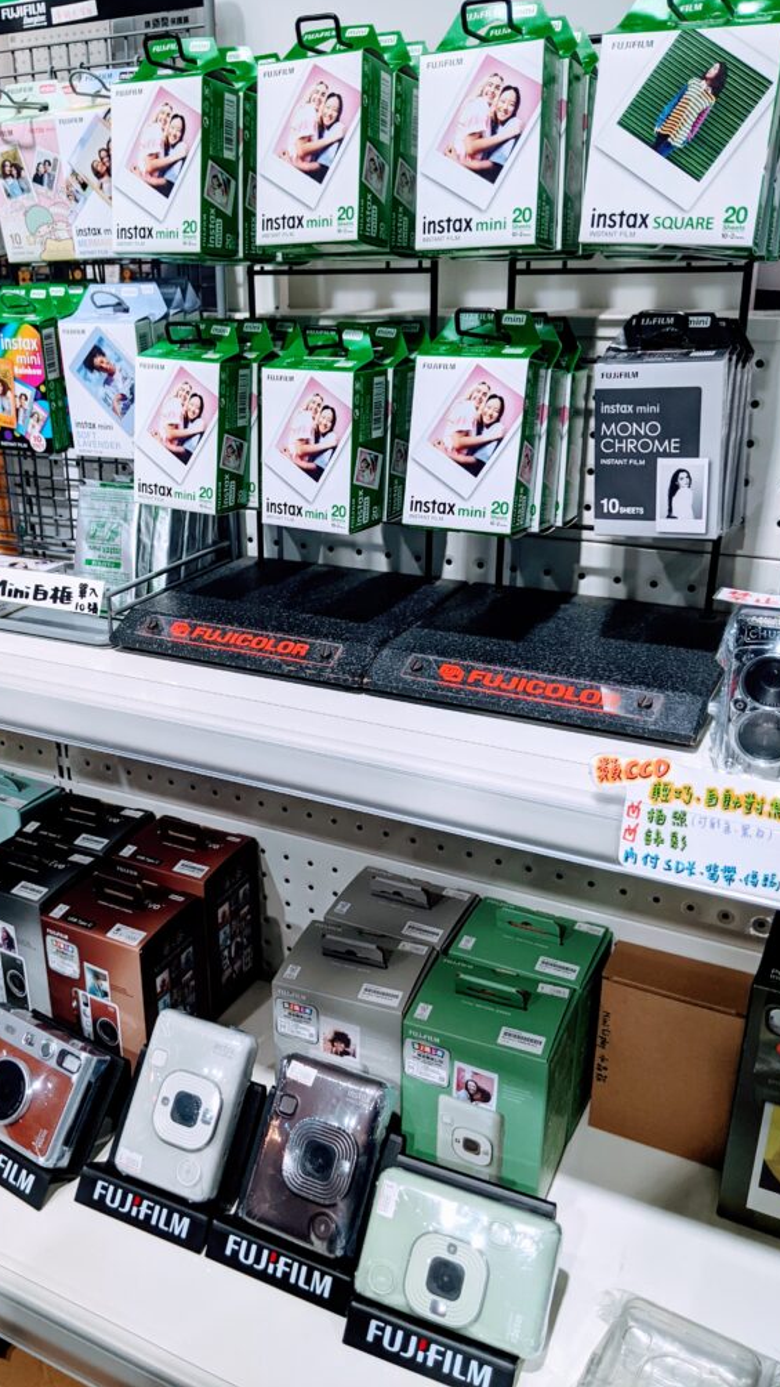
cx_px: 268
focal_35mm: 30
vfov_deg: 64.3
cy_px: 681
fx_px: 1103
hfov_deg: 38.6
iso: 98
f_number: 1.8
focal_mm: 4.44
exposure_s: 1/120
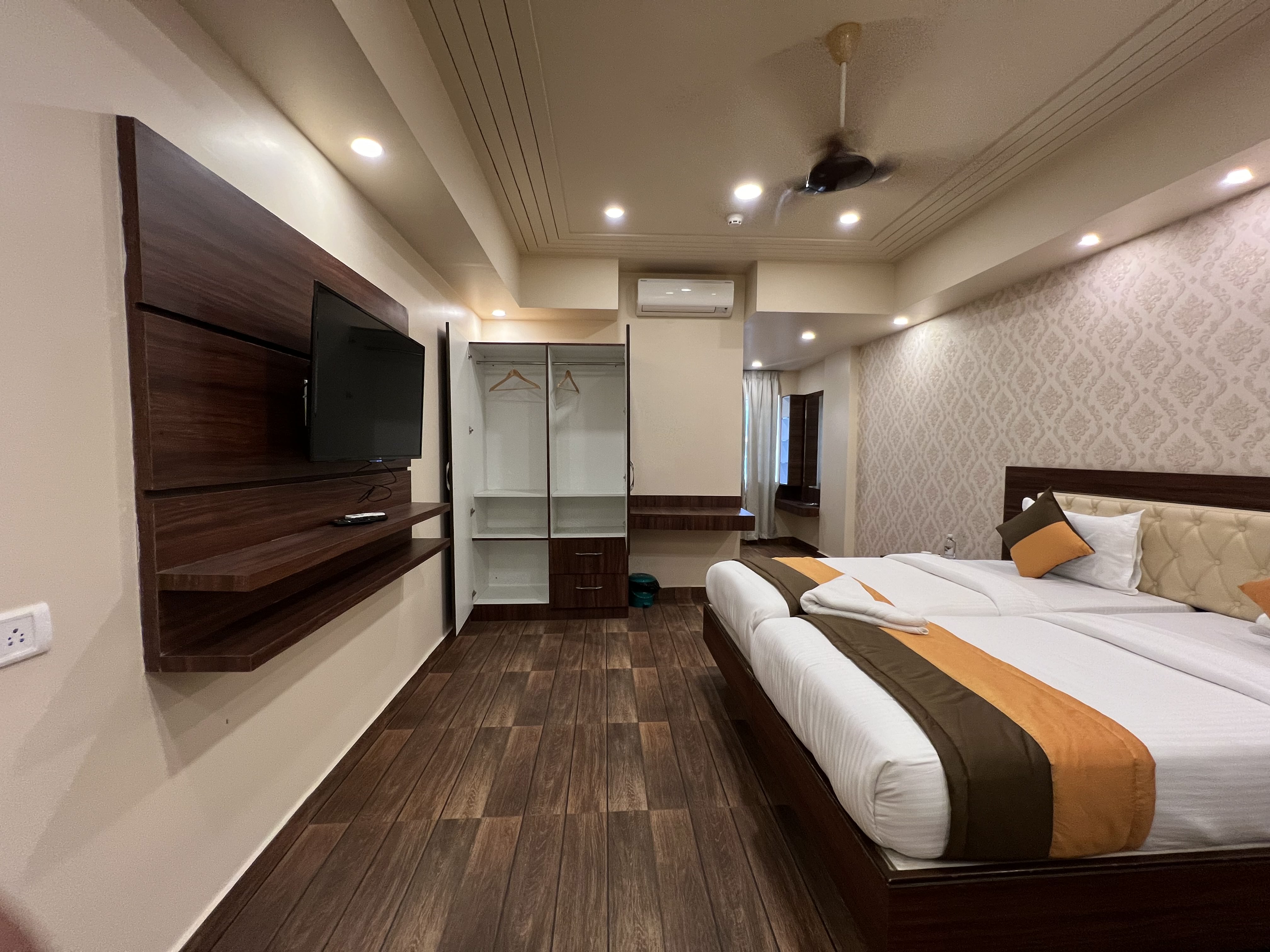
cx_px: 635
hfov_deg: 106.2
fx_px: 477
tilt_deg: -3.0
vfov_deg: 89.9
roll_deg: +0.4
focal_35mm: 13
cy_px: 476
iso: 250
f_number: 1.8
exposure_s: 1/53
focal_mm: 1.57
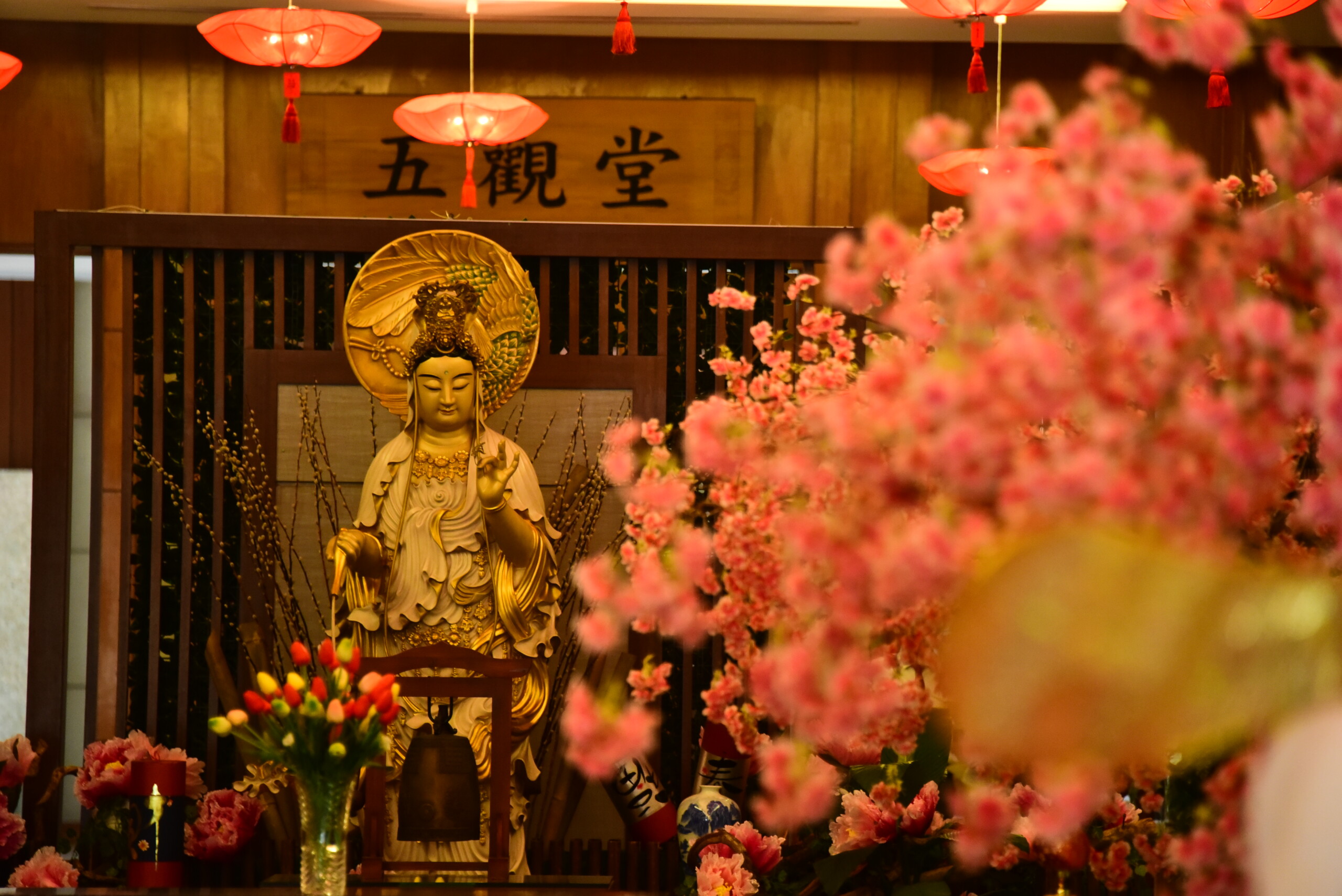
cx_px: 671
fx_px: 7458
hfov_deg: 10.3
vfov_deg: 6.9
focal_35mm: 200
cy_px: 448
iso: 4000
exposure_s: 1/40
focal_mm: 200
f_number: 5.6
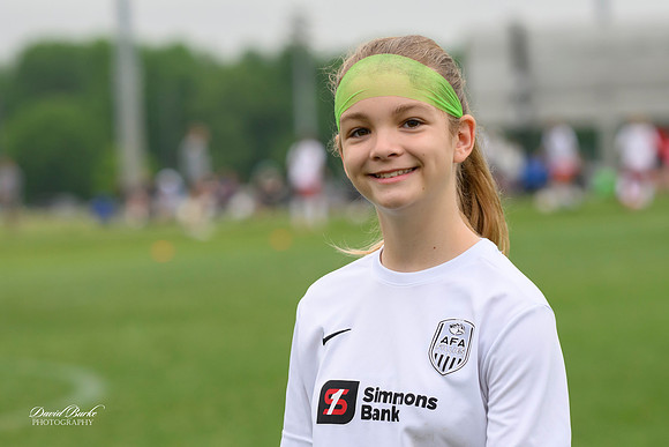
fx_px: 5038
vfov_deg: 5.1
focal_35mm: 271
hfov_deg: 7.6
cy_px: 239
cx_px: 320
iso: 1000
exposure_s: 1/1250
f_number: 5.6
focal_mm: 180
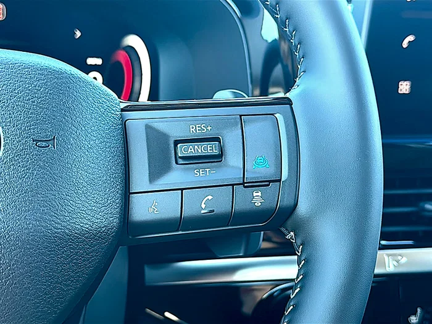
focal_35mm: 48
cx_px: 216
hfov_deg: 39.7
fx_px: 599
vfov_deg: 30.3
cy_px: 162
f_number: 1.78
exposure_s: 1/78
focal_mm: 6.86
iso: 80
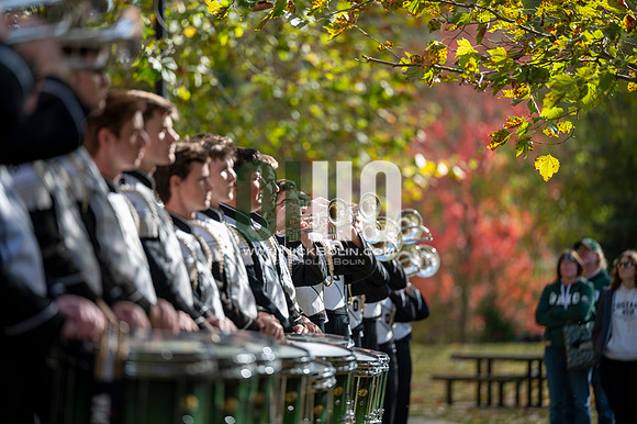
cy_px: 212
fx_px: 3537
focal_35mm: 200
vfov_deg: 6.9
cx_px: 318
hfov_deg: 10.3
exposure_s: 1/500
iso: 64
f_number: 2.8
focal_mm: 200
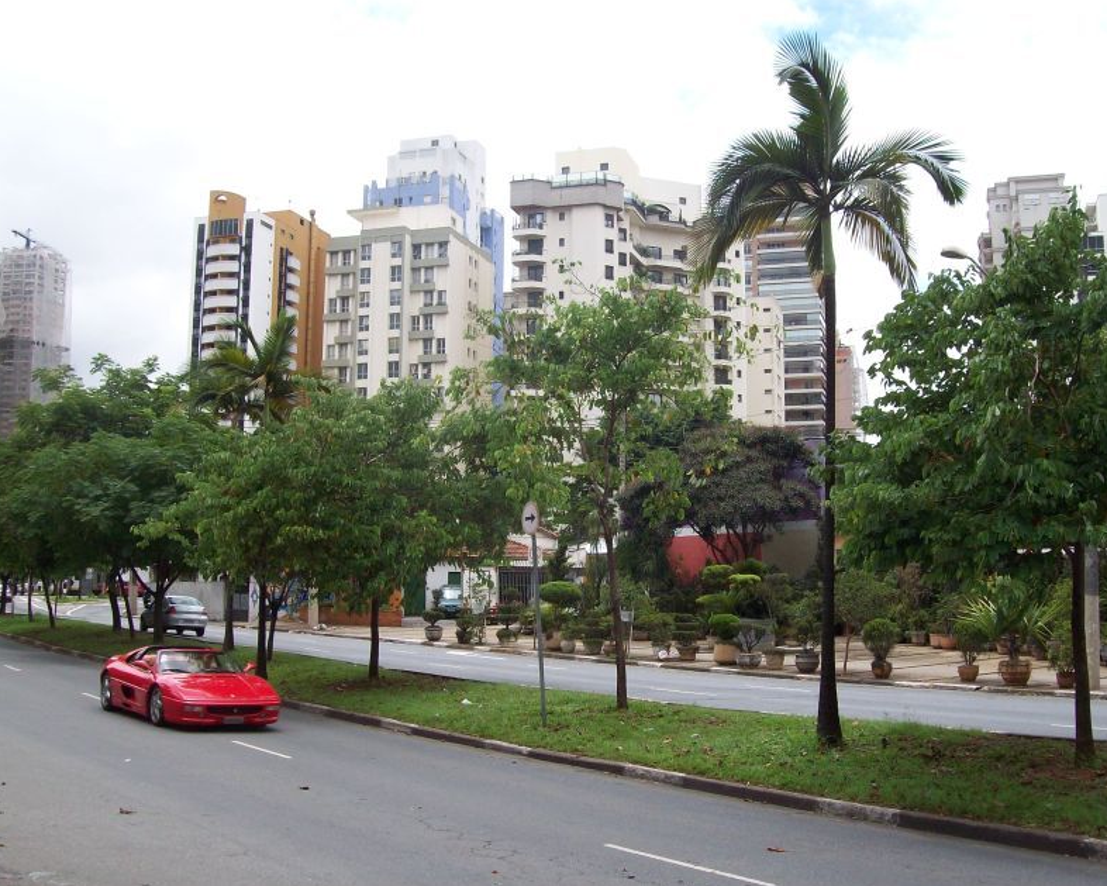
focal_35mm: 38
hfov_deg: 47.9
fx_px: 1245
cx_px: 549
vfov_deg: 39.2
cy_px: 441
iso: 80
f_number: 4.8
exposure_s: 1/384
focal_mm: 6
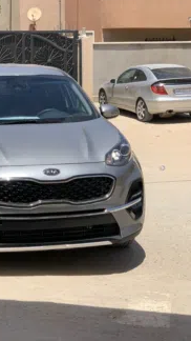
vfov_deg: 30.2
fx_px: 631
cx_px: 42
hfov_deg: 17.1
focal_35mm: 70
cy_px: 168
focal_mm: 6
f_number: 2.4
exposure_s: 1/1410
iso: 16
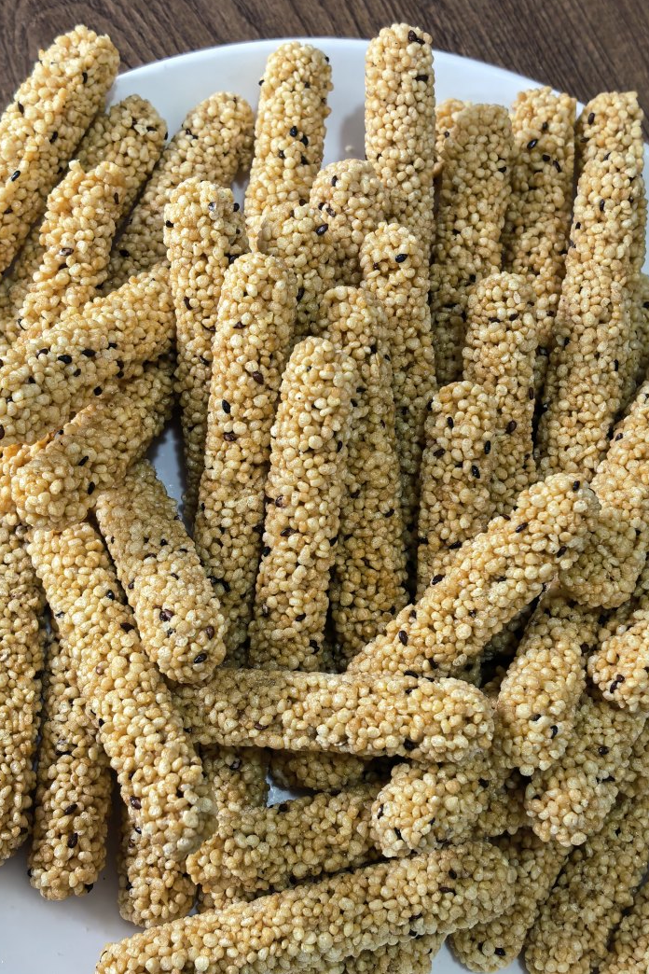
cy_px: 491
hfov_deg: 26.5
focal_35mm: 51
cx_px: 335
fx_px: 1379
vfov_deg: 38.9
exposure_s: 1/100
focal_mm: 5.75
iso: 250
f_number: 2
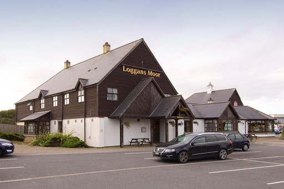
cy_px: 94
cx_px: 142
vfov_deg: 43.5
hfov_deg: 62.0
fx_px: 236
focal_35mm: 30
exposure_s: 1/200
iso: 400
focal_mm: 20
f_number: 9
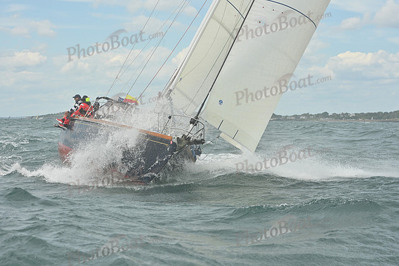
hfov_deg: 20.8
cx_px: 200
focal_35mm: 98
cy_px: 133
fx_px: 1086
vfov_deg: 14.0
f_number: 11
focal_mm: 98
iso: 320
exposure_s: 1/1250
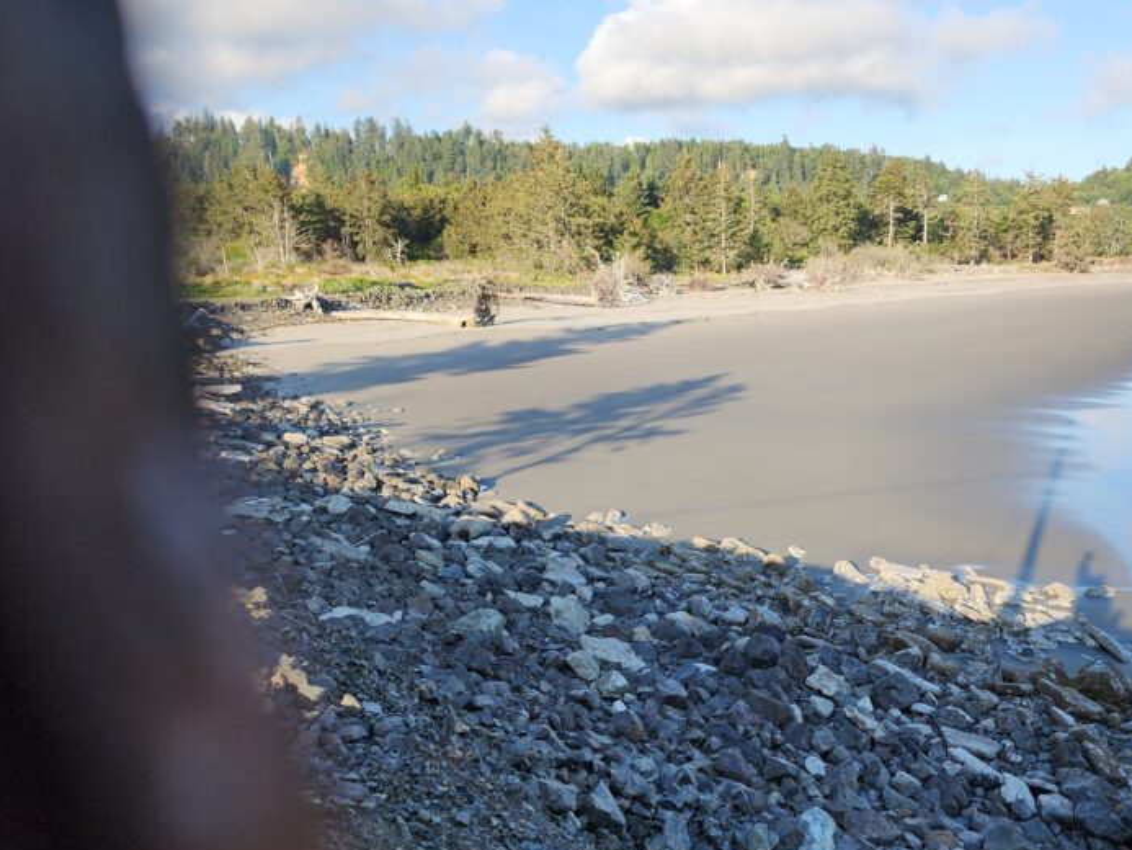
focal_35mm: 34
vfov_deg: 41.8
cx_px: 755
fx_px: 1112
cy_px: 469
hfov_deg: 52.9
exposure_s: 1/437
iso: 12
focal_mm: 6.4
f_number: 1.8
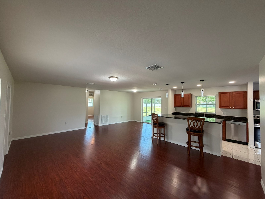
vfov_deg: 85.7
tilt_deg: +1.5
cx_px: 132
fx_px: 107
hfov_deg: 102.1
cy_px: 100
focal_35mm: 14
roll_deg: -0.5
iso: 160
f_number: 2.2
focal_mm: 2.22
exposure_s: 1/60
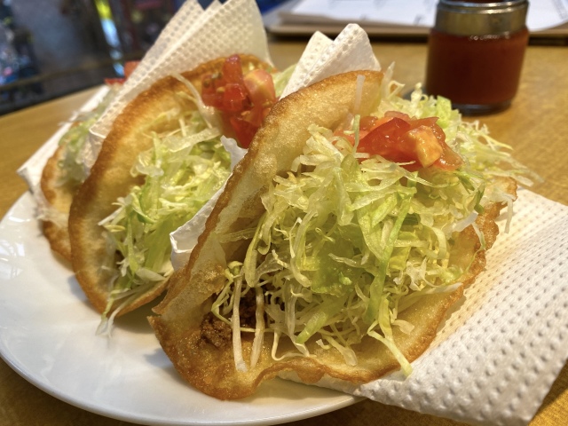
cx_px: 284
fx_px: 427
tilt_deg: -34.0
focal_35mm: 26
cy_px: 213
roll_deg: +3.6
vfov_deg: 53.1
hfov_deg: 67.3
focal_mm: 4.25
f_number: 1.8
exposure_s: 1/60
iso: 64
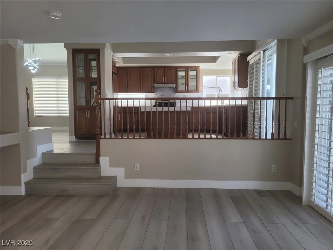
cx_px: 166
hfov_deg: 67.3
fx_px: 250
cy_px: 125
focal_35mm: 26
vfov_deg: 53.1
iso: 50
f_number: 1.8
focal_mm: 5.4
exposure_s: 1/100
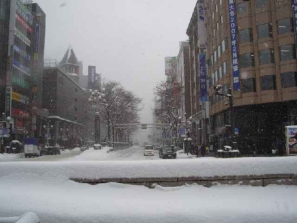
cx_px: 148
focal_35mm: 35
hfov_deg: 52.6
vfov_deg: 40.7
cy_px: 112
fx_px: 300
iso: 50
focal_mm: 5.8
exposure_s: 1/500
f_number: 4.3
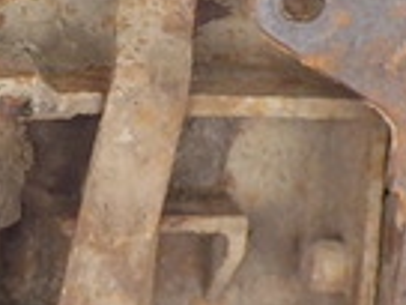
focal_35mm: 141
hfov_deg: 13.7
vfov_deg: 10.4
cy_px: -12
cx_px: -51
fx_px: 1654
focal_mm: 4.1
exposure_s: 1/80
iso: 125
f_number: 3.3
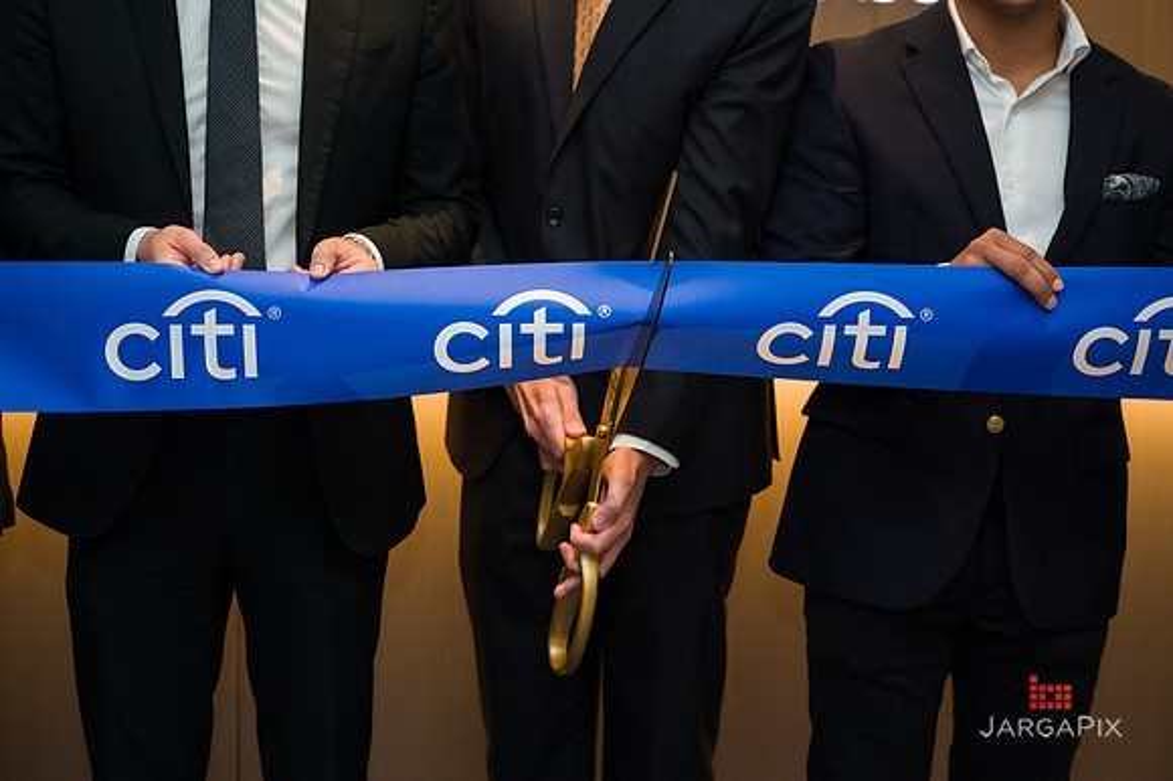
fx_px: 1897
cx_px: 586
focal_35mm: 58
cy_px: 390
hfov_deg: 34.4
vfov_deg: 23.3
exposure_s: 1/200
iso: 640
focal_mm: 58
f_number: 4.5
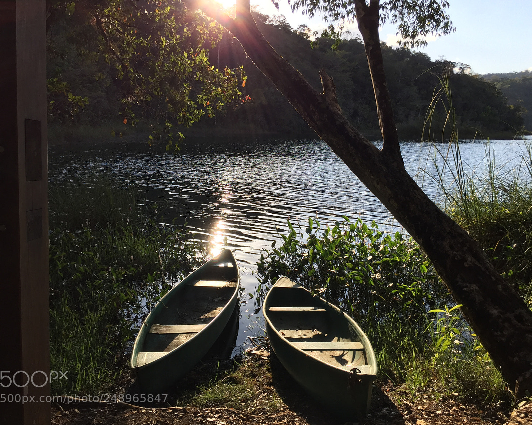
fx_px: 488
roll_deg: -2.6
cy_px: 209
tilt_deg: -9.4
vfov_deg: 47.1
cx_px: 269
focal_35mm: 31
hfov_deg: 57.2
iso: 32
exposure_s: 1/791
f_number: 2.2
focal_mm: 4.15
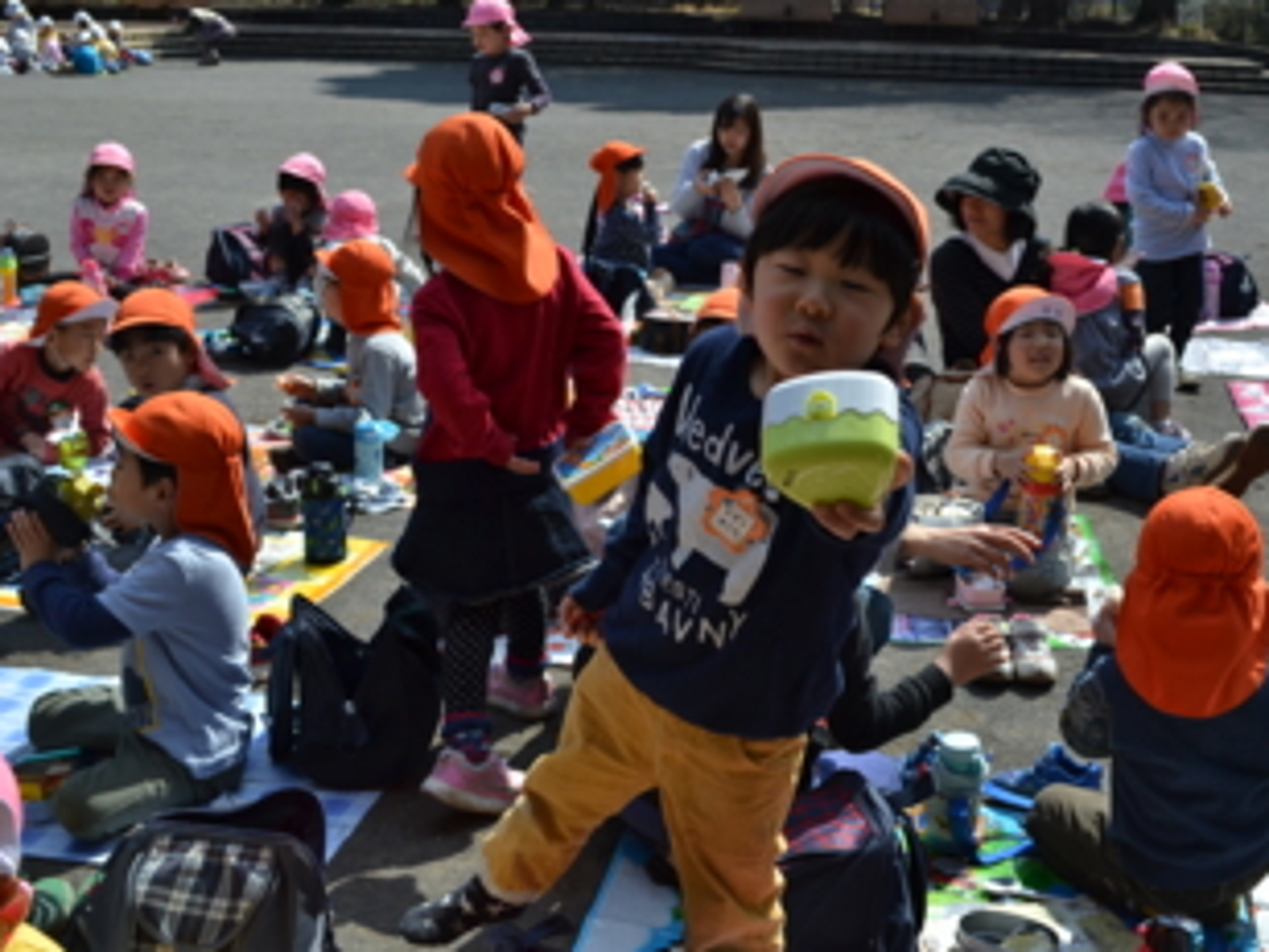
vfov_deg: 32.1
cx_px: 705
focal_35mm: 45
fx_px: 1650
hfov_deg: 42.0
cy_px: 410
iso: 100
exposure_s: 1/250
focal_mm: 24
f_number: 8
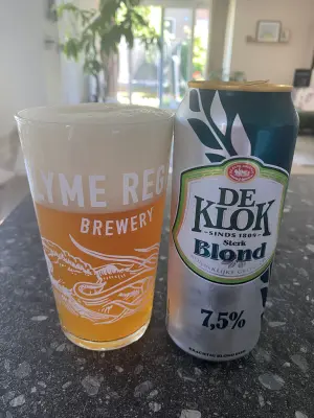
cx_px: 157
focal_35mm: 26
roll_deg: +0.2
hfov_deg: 53.1
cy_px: 209
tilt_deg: -23.1
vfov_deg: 67.3
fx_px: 314
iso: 250
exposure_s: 1/60
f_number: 1.8
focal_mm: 4.25
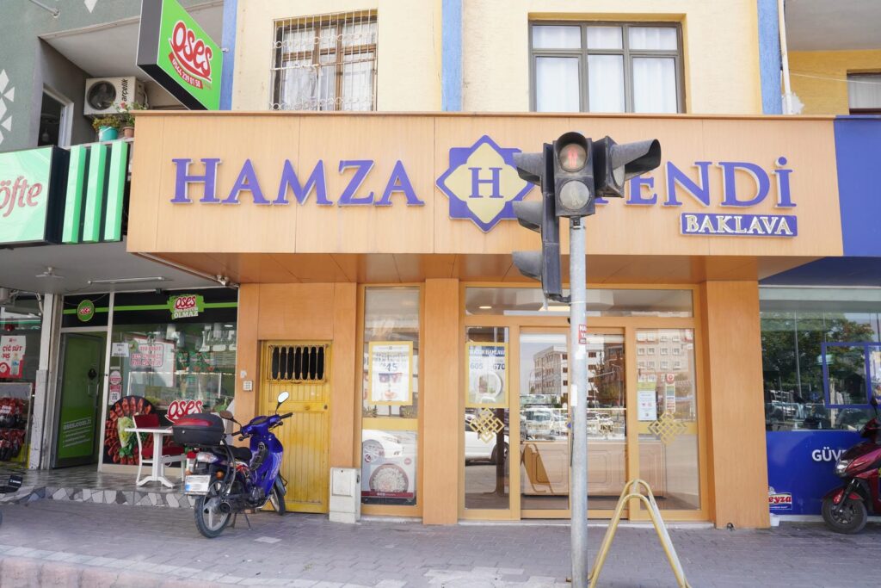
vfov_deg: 43.6
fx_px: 734
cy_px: 294
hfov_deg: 61.9
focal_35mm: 30
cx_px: 440
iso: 500
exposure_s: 1/100
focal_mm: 30
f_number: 10
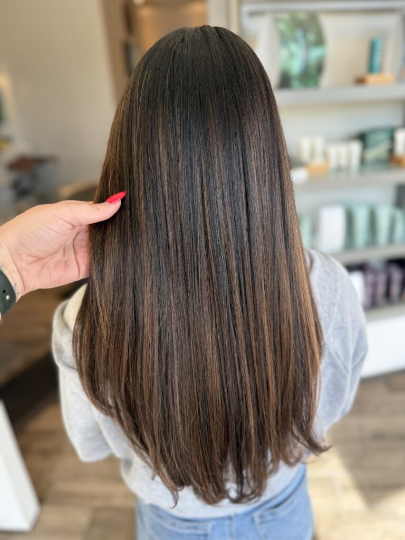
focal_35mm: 24
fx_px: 374
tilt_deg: -22.7
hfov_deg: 56.8
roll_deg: +4.2
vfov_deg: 71.6
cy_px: 270
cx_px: 202
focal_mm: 6.76
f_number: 1.78
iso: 100
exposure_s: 1/323
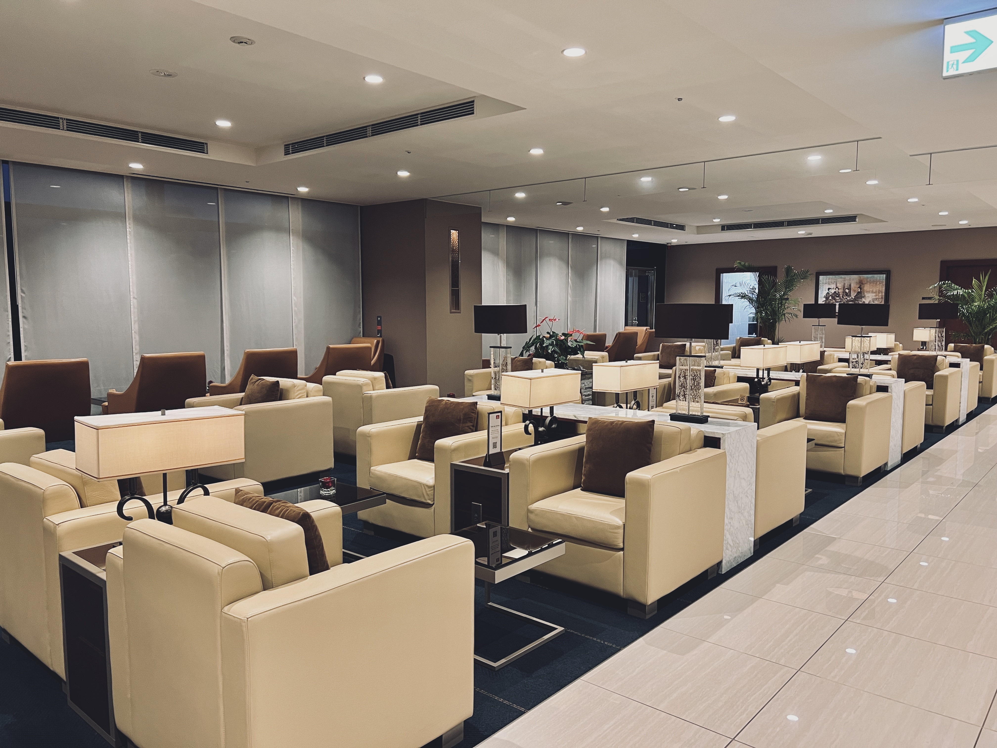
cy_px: 374
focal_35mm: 26
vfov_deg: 53.1
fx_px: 749
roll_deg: +0.6
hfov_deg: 67.3
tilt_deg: -5.3
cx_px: 498
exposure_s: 1/50
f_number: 1.5
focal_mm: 5.7
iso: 125
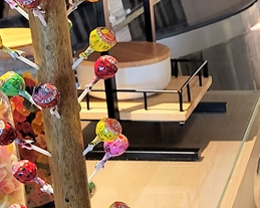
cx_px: 345
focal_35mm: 98
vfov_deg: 15.7
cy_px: 139
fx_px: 754
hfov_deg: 18.2
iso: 250
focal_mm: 5.4
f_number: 1.8
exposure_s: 1/40
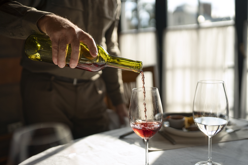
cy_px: 82
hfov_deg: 54.4
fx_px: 241
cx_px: 124
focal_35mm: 35
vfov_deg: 37.9
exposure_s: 1/3200
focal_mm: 35
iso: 400
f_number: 2
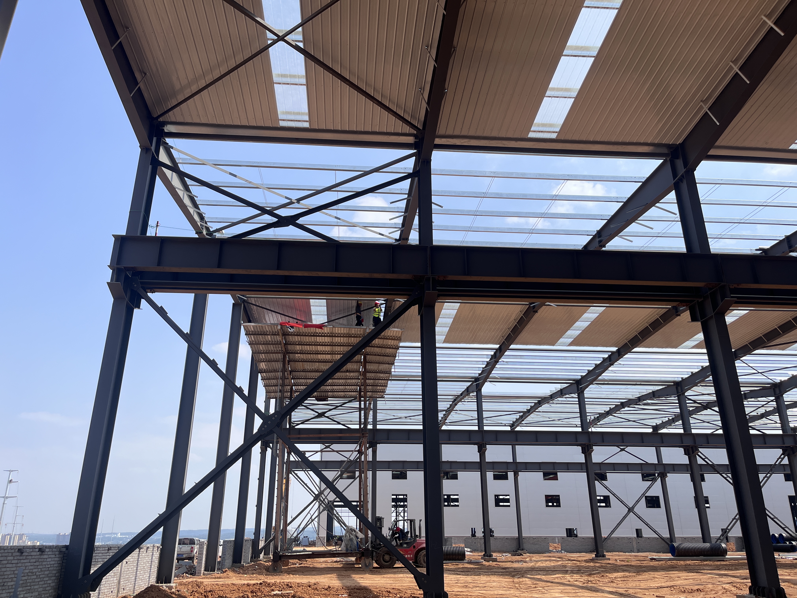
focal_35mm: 26
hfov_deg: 67.3
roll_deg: -1.2
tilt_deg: +21.4
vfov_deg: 53.1
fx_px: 599
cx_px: 398
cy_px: 299
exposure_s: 1/2899
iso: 50
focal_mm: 5.1
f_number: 1.6
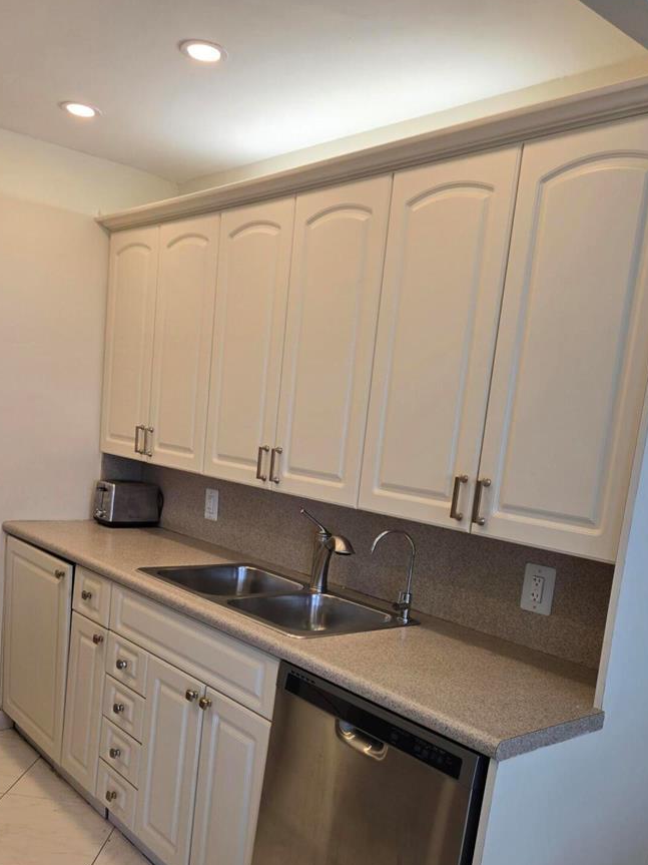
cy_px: 558
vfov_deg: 55.9
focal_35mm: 32
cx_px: 293
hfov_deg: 44.1
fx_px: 799
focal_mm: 5.4
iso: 40
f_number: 1.8
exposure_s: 1/120
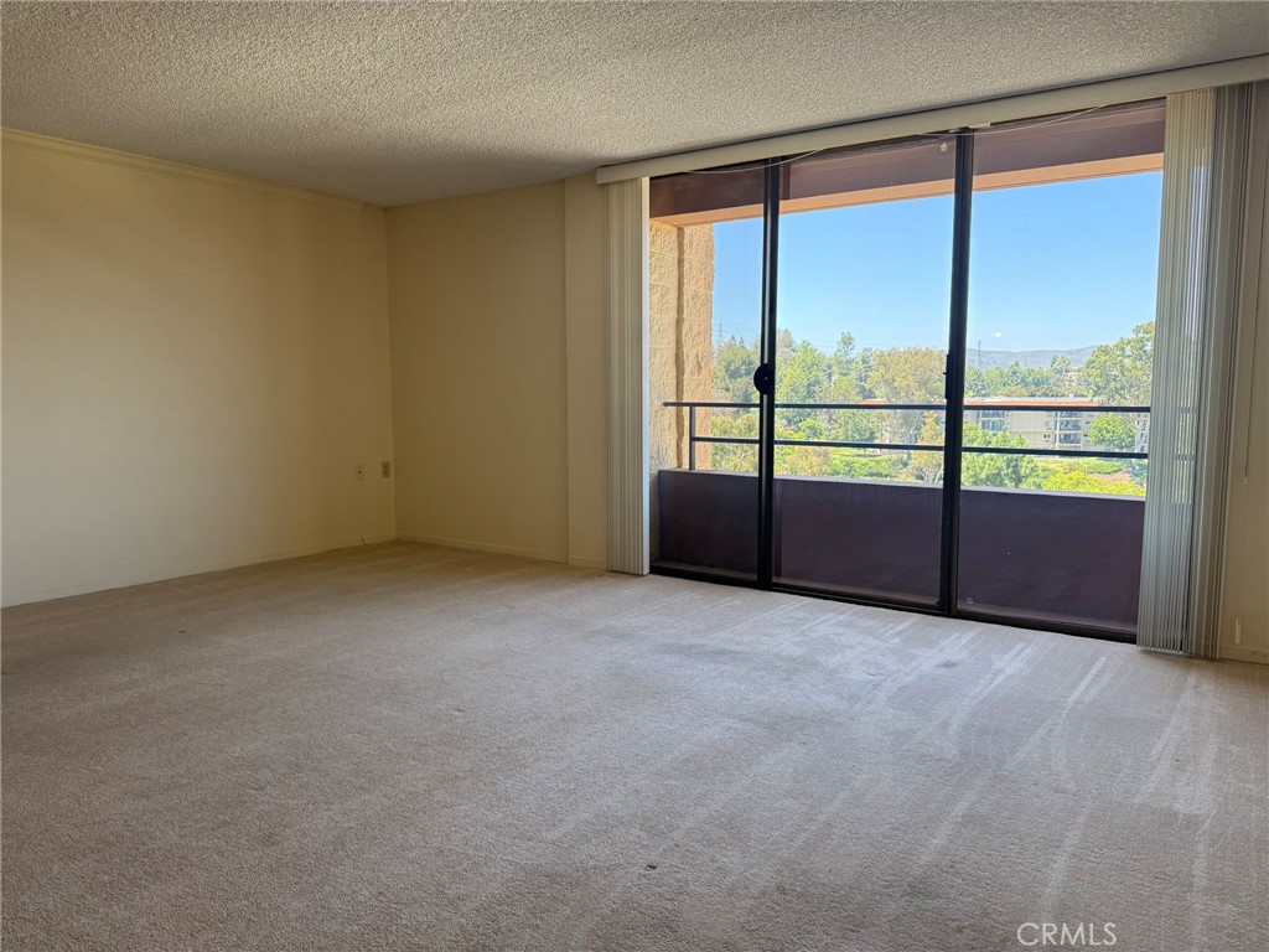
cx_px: 634
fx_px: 880
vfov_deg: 56.8
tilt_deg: -4.8
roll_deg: -0.1
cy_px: 476
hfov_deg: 71.6
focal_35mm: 24
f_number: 1.78
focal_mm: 6.76
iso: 320
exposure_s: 1/120
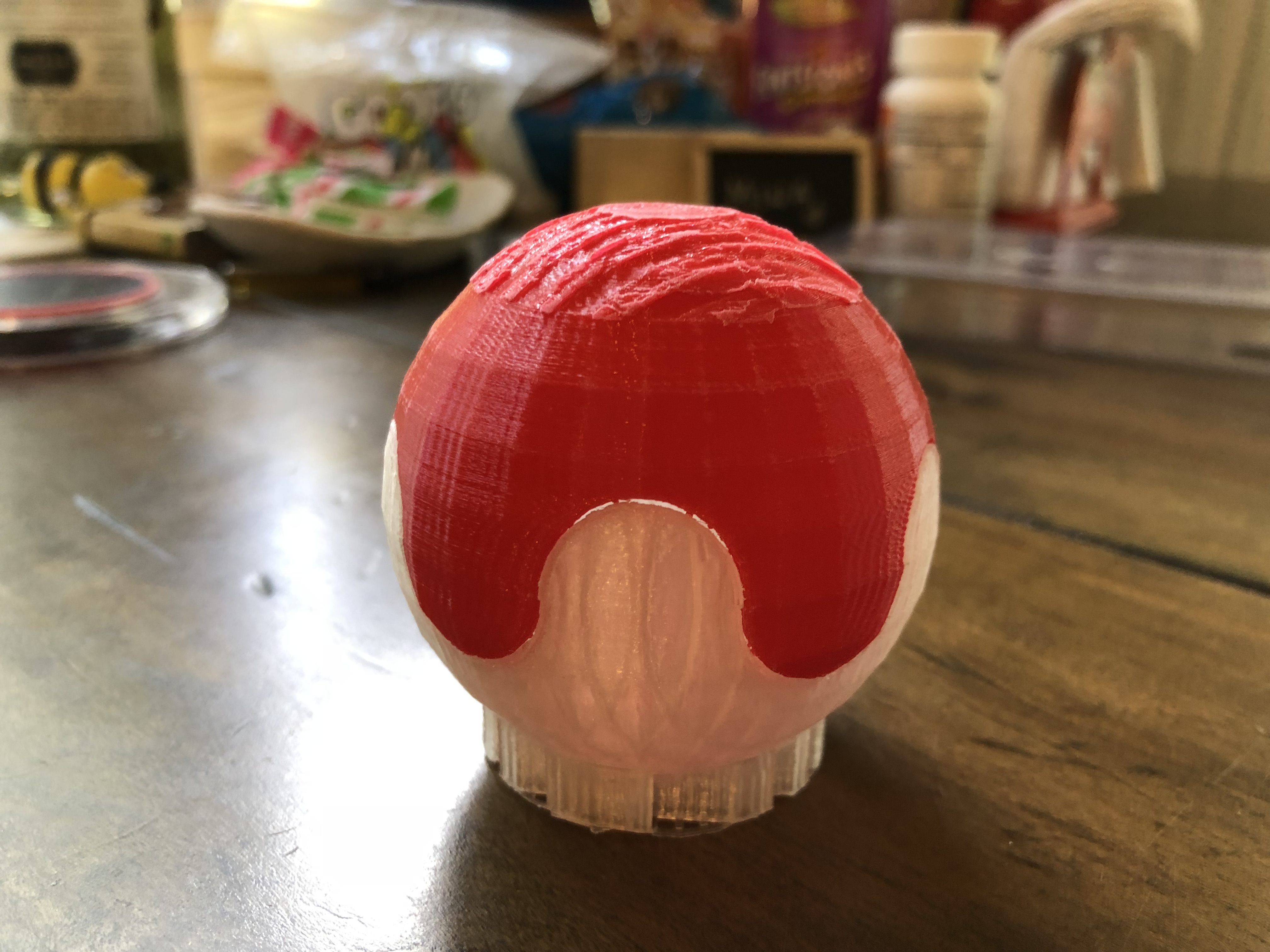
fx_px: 1027
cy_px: 476
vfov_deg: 49.7
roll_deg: -0.4
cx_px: 635
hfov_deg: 63.4
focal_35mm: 28
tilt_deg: -21.0
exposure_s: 1/17
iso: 40
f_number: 1.8
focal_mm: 4
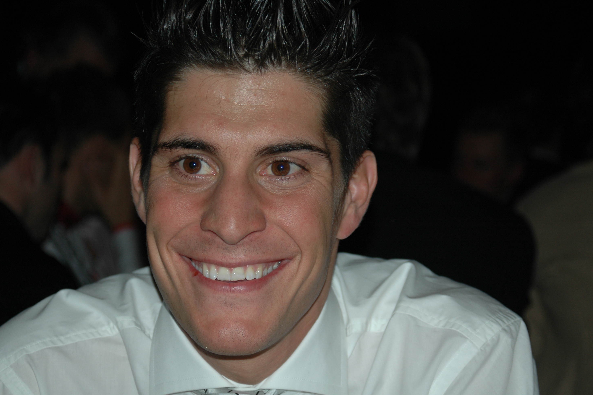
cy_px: 201
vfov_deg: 11.8
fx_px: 1901
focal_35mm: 116
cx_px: 299
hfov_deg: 17.7
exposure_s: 1/60
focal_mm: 75
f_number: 5.6
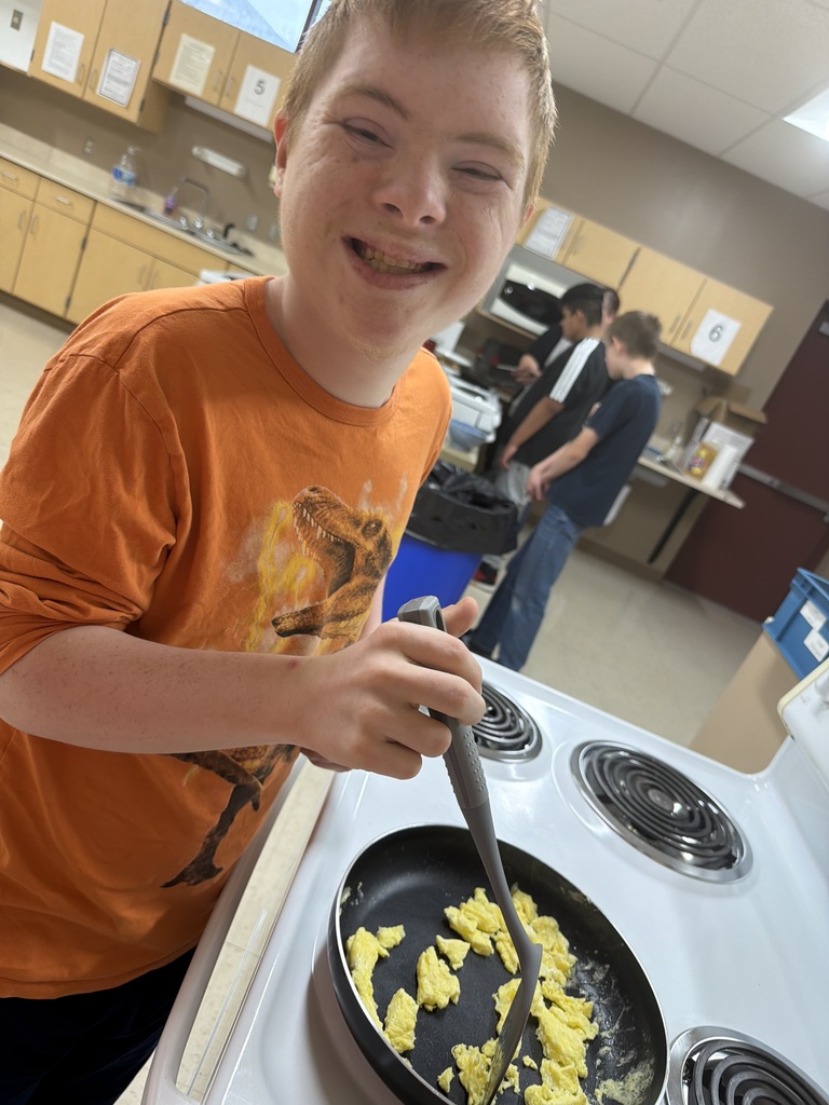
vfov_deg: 71.6
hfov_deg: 56.8
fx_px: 766
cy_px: 552
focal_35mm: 24
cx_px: 414
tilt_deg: -18.4
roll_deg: -23.8
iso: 125
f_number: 1.78
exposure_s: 1/60
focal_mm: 6.76
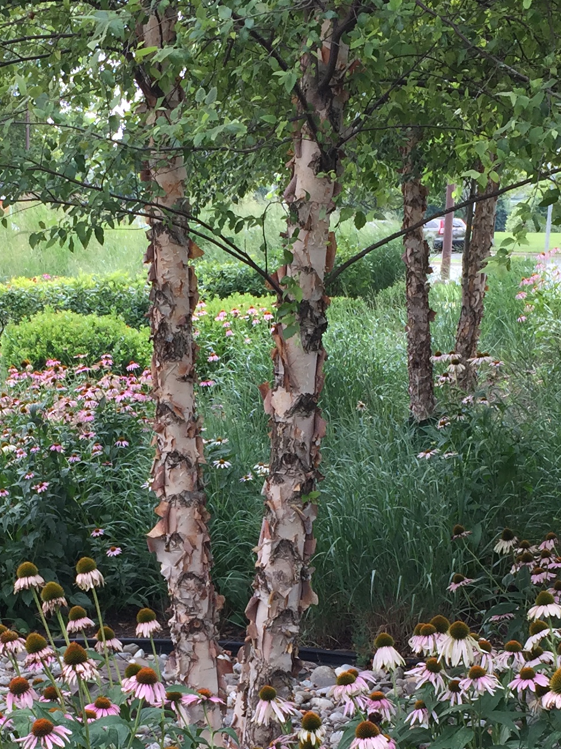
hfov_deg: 20.1
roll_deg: -1.0
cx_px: 164
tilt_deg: -13.7
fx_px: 1578
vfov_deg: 26.0
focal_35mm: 73
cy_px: 641
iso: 32
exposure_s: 1/359
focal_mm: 4.15
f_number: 2.2
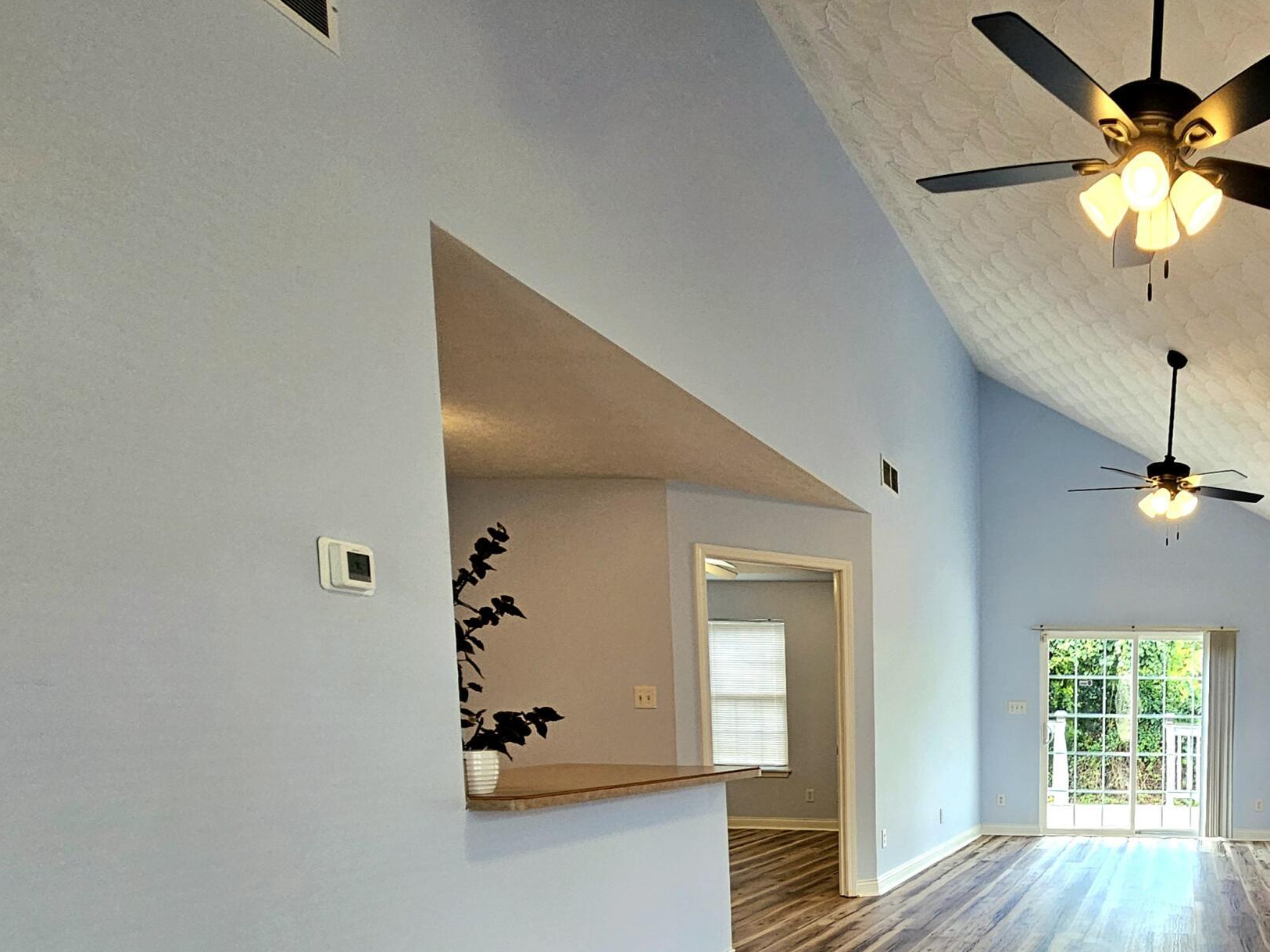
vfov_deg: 51.7
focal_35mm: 24
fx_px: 881
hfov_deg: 60.9
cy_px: 815
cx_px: 1136
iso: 80
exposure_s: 1/60.2
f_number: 2.2
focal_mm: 2.2
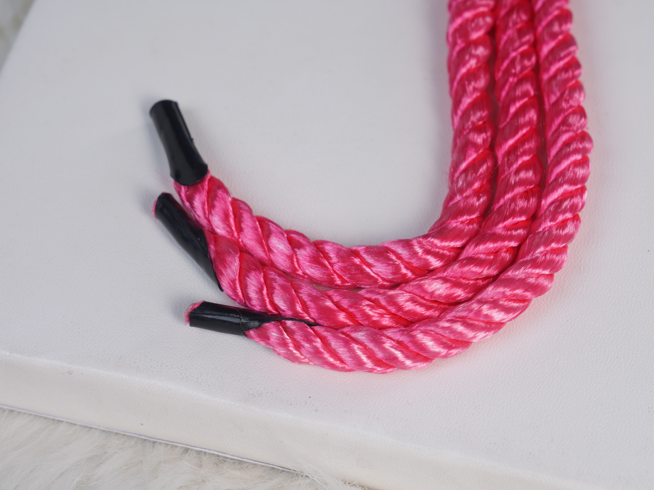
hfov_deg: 17.3
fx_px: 2154
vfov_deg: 13.0
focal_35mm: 114
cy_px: 245
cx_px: 332
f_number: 9
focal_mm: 70
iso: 160
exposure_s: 1/160
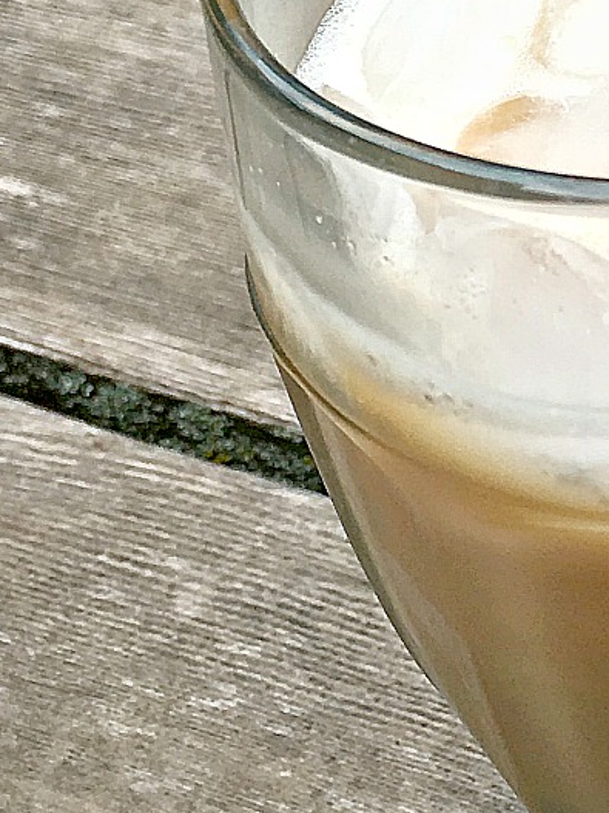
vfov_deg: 17.9
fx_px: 2581
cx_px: 894
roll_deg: +4.3
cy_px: 296
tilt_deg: -40.6
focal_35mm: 110
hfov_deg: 12.8
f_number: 2.2
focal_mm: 4.15
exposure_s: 1/769
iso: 25
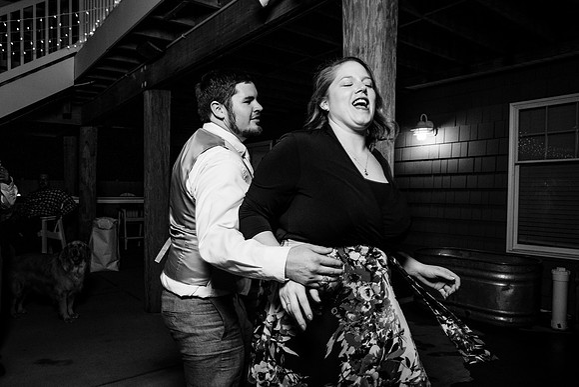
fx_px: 412
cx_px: 254
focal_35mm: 26
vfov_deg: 50.1
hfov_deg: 69.9
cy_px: 211
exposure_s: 1/100
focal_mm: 18
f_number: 5.6
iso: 2000
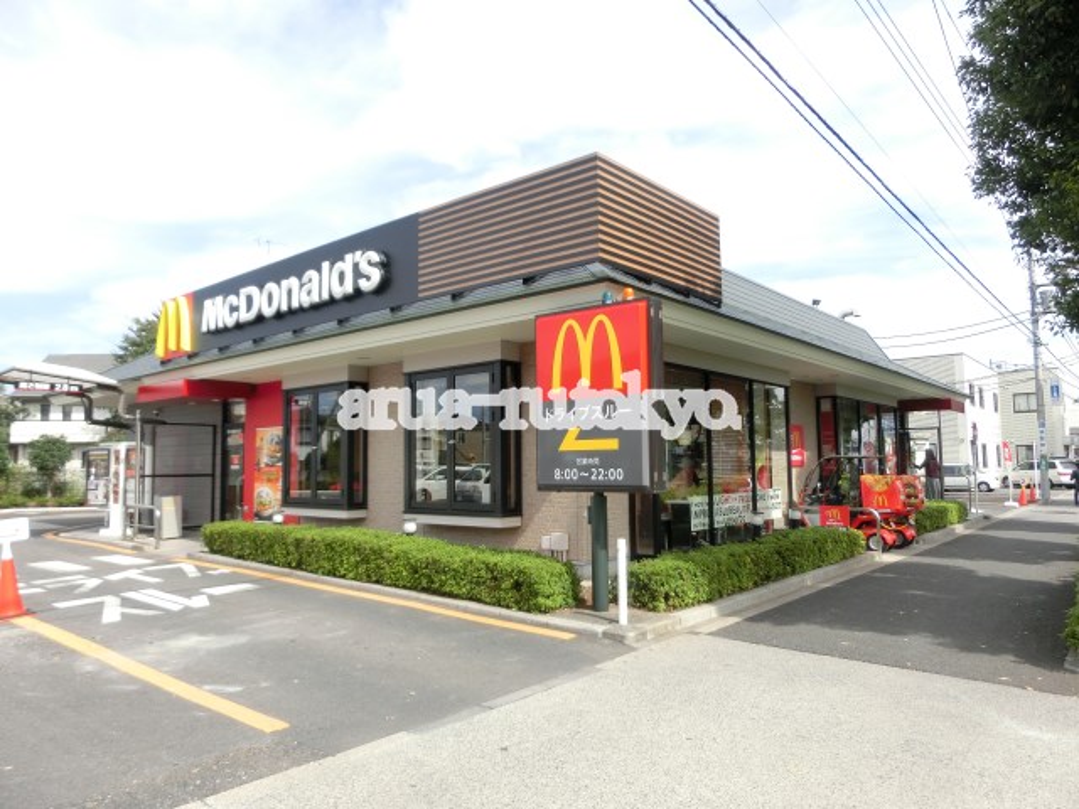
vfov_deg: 56.8
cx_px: 540
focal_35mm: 24
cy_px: 404
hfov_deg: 71.6
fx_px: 748
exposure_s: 1/500
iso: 80
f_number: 3
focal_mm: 4.24
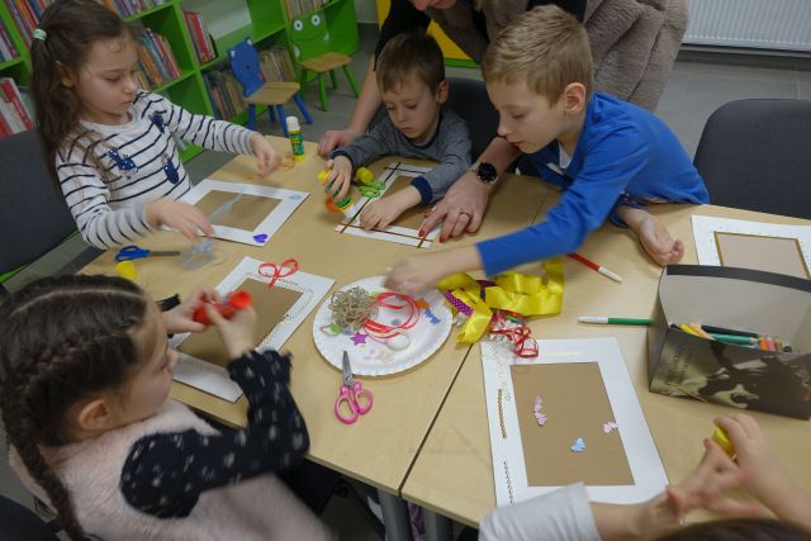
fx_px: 541
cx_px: 406
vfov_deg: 53.2
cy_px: 270
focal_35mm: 24
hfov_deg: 73.7
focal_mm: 8.81
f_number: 2.8
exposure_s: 1/30
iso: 125
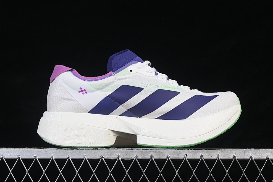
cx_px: 137
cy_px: 86
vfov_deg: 16.7
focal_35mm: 82
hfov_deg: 24.8
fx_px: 622
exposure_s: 1/80
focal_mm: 50
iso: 160
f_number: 8
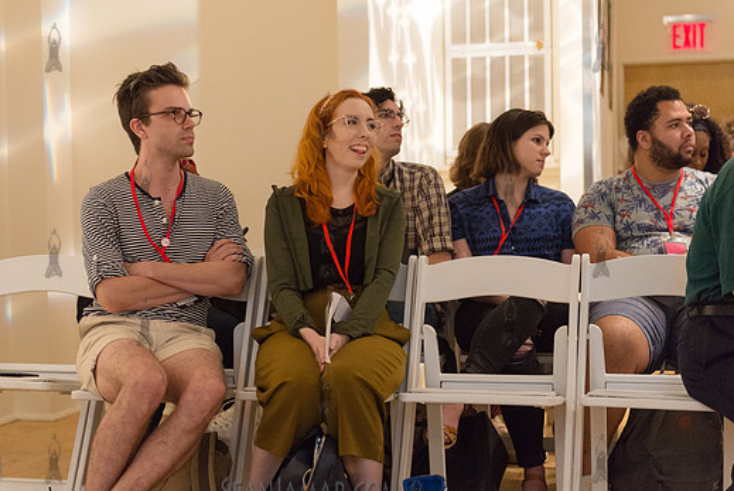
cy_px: 253
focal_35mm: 67
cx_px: 327
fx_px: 1367
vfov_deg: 20.3
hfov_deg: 30.0
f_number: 2.8
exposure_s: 1/200
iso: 4000
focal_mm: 60
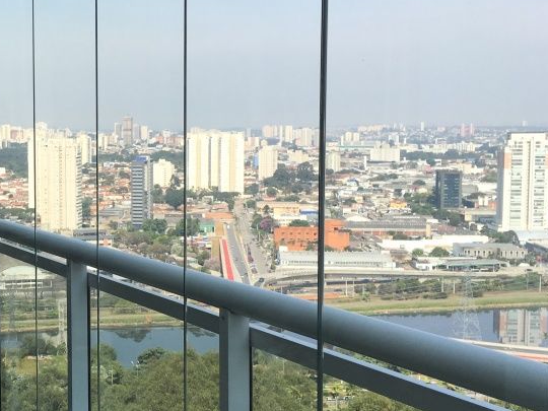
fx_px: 871
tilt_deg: -4.0
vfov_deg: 26.6
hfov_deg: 33.0
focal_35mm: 55
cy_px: 202
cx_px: 49
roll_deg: -0.1
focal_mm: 4.15
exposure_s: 1/938
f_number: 2.2
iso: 25
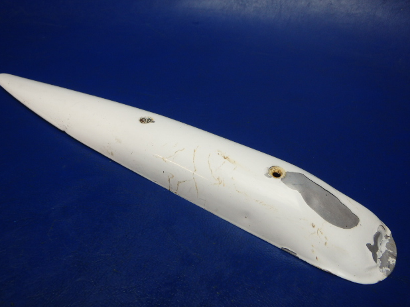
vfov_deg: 48.2
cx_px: 198
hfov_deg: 61.7
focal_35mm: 29
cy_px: 150
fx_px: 343
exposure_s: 1/50
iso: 200
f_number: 3.9
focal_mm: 5
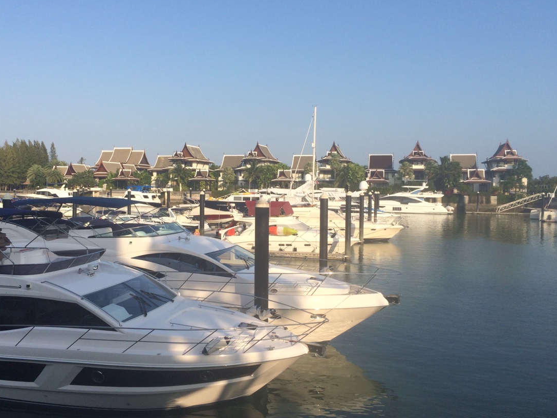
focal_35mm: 32
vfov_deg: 44.2
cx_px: 263
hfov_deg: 56.8
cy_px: 202
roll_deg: -0.3
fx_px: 515
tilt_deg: -1.8
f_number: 2.2
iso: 32
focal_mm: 4.15
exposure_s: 1/1866
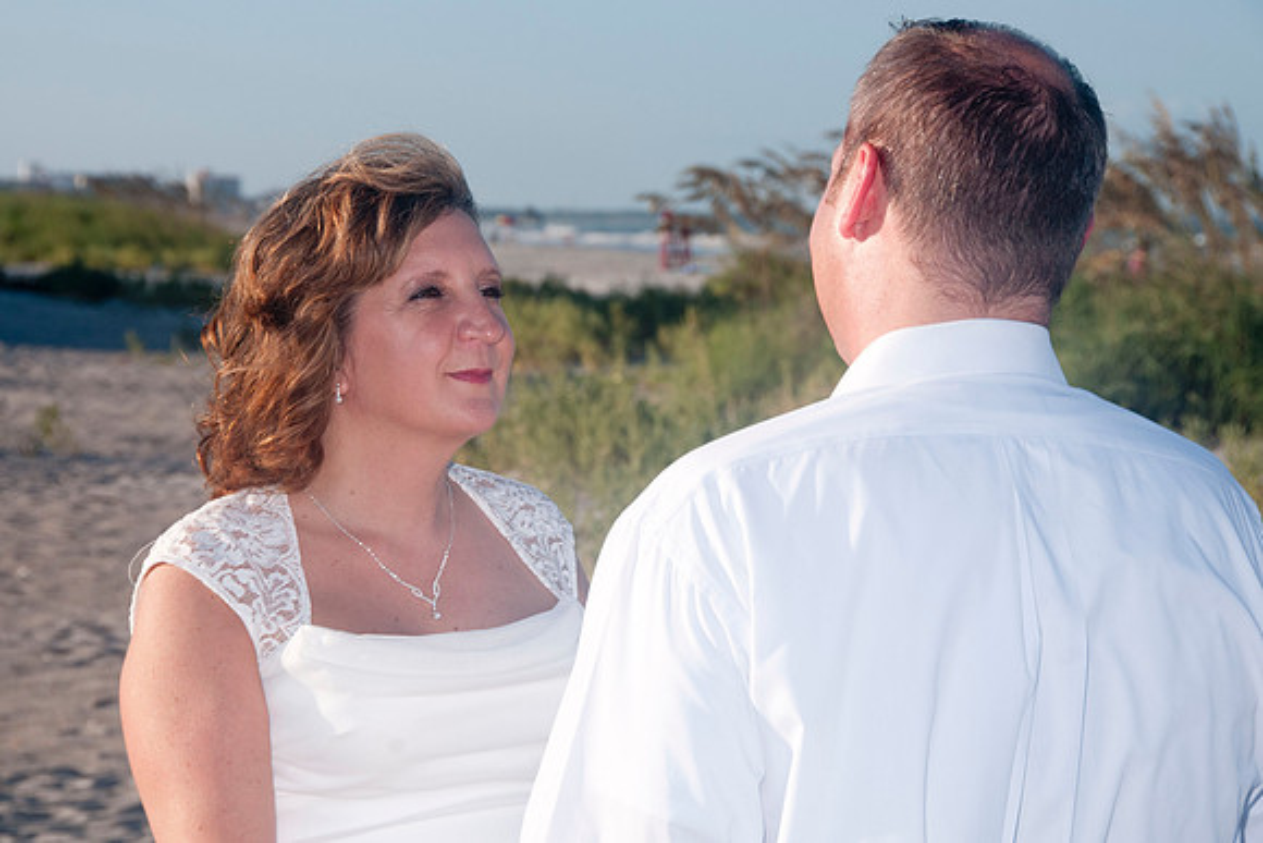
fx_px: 5413
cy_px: 407
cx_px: 586
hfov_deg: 13.3
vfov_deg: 8.9
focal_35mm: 154
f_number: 11
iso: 100
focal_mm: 95
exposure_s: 1/250
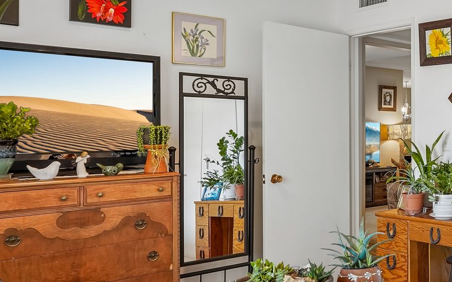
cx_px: 495
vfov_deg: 29.0
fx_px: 546
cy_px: 136
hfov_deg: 37.7
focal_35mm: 44
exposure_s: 1/30
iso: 400
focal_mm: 16.5
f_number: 8
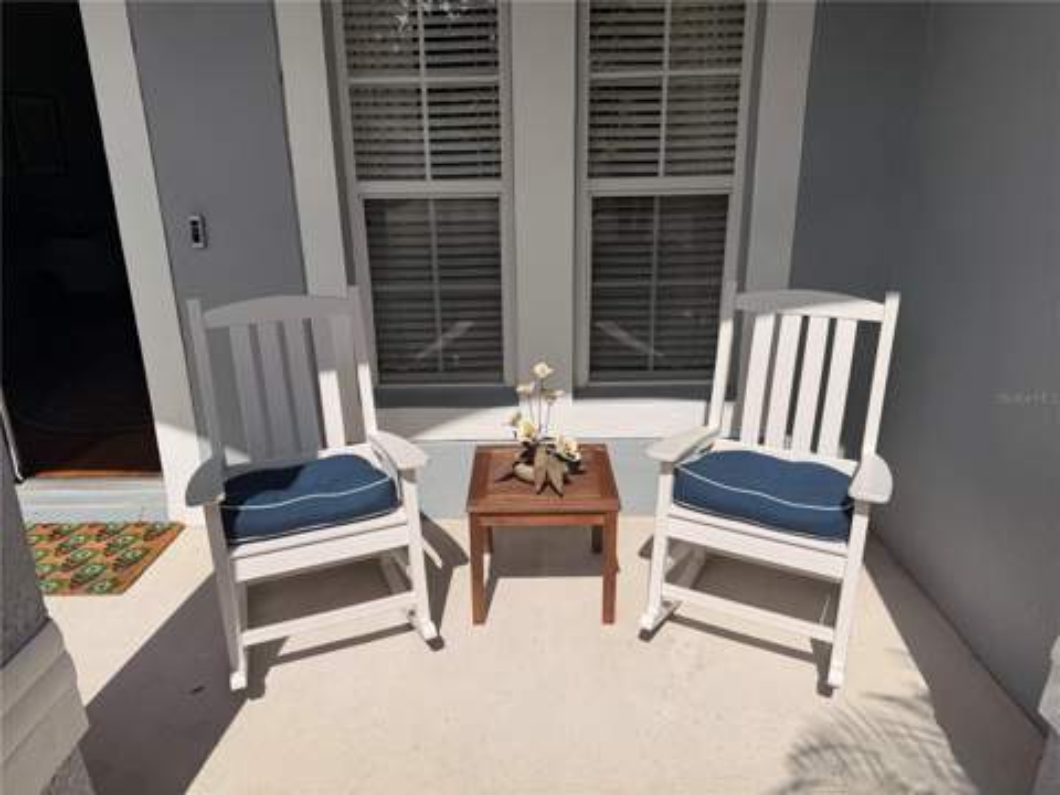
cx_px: 530
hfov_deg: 71.6
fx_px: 735
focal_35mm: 24
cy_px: 398
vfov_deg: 56.8
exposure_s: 1/9091
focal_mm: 6.76
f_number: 1.78
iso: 80
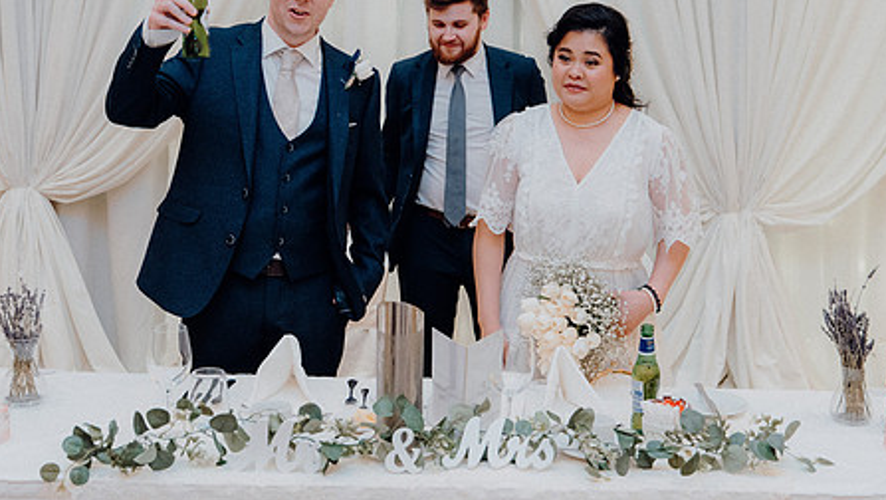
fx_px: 1246
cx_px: 472
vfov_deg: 22.5
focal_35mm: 53
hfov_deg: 39.1
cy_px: 146
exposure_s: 1/160
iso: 2500
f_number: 3.5
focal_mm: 39
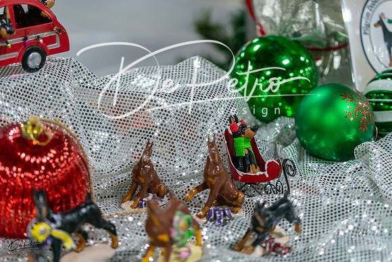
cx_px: 196
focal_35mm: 70
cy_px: 131
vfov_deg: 19.5
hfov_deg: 28.8
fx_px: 762
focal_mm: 70
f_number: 2.8
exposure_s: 1/160
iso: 1600
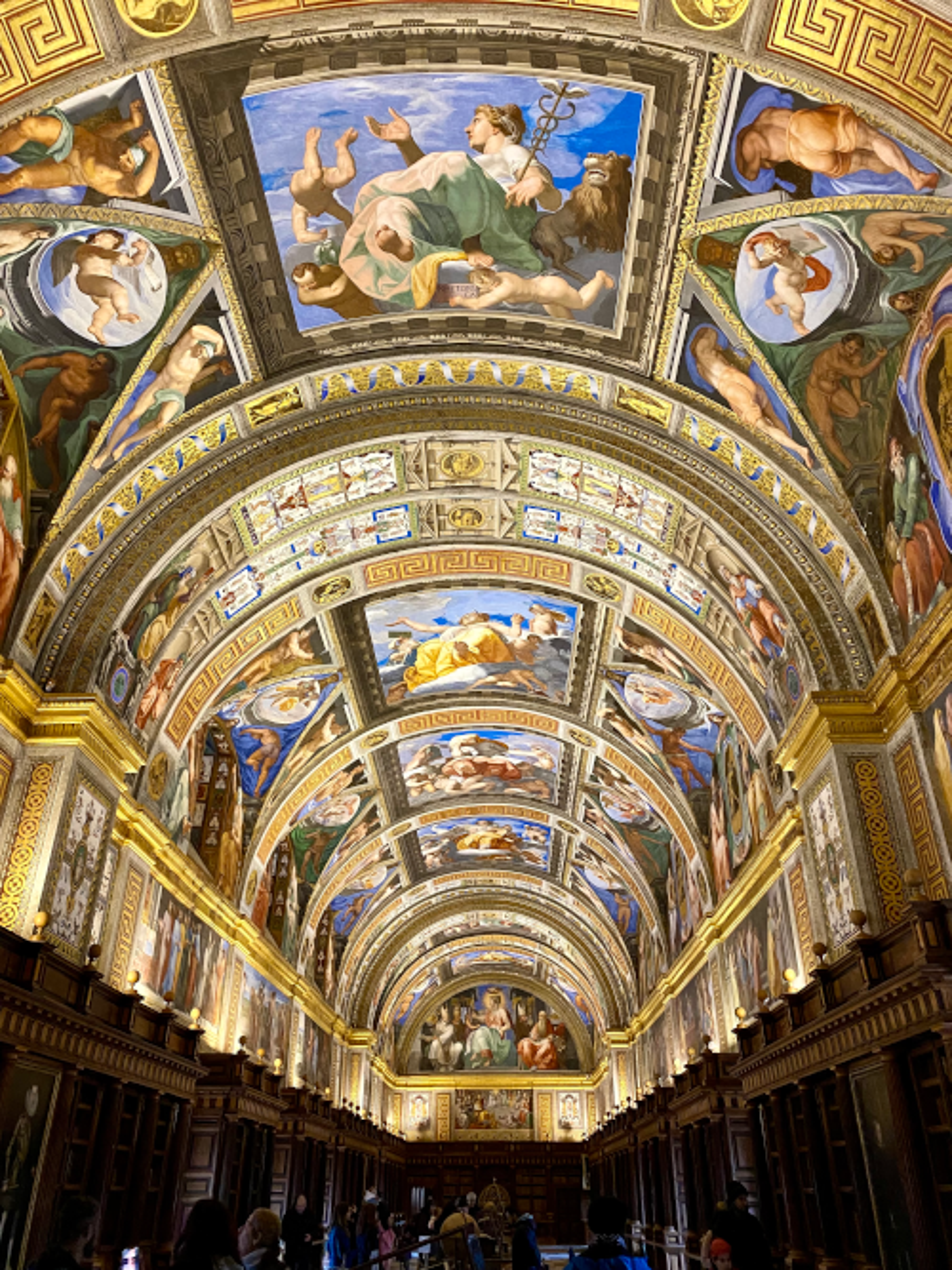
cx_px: 476
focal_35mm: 26
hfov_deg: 53.0
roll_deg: -0.7
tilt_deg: +30.9
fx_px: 954
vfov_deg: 67.3
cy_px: 635
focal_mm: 4.25
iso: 500
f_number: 1.8
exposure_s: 1/47
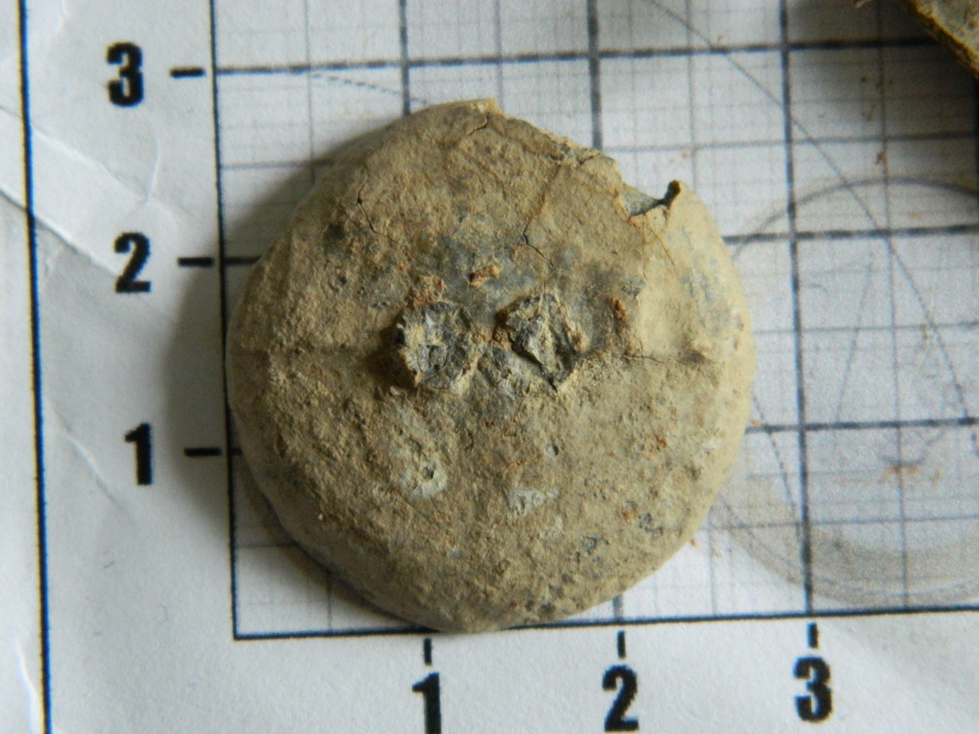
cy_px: 367
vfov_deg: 14.4
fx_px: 2913
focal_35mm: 103
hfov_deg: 19.1
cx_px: 490
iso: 400
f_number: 4.5
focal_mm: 18.6
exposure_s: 1/40
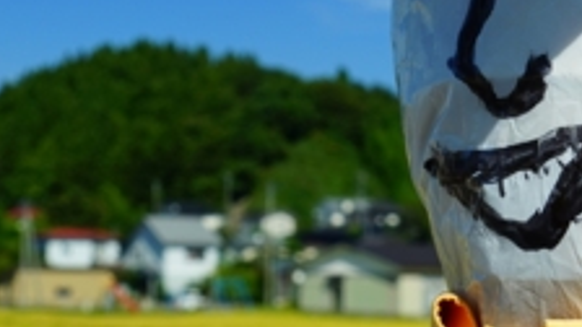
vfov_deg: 11.4
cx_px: 255
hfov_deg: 20.4
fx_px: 1620
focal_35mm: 105
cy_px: -39
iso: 100
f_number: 8
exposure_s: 1/160
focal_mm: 28
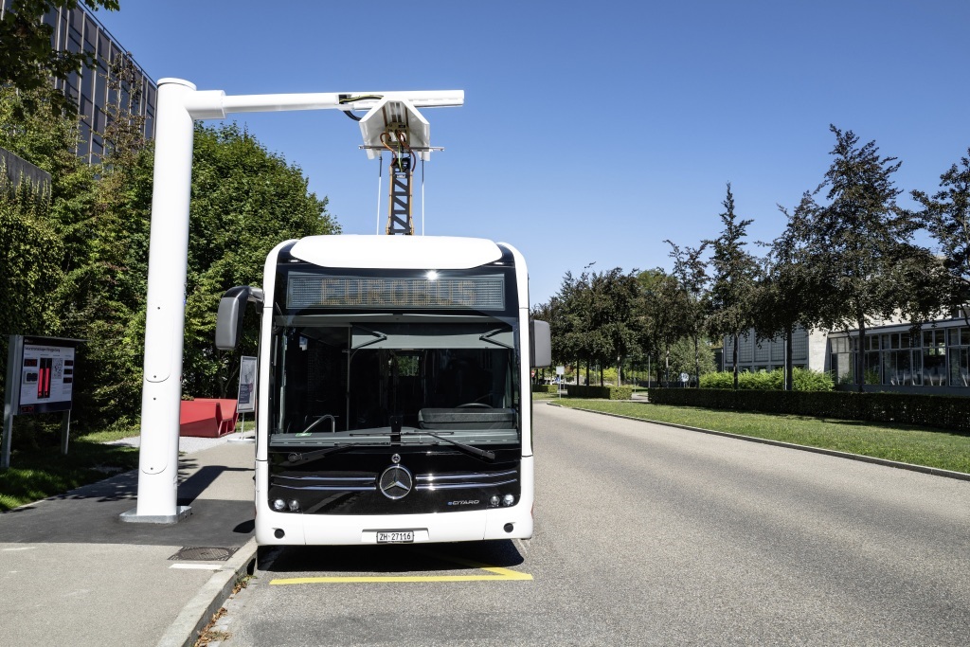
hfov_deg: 65.5
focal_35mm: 28
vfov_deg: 46.4
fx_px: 754
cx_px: 485
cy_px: 324
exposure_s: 1/250
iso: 100
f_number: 8
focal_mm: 28
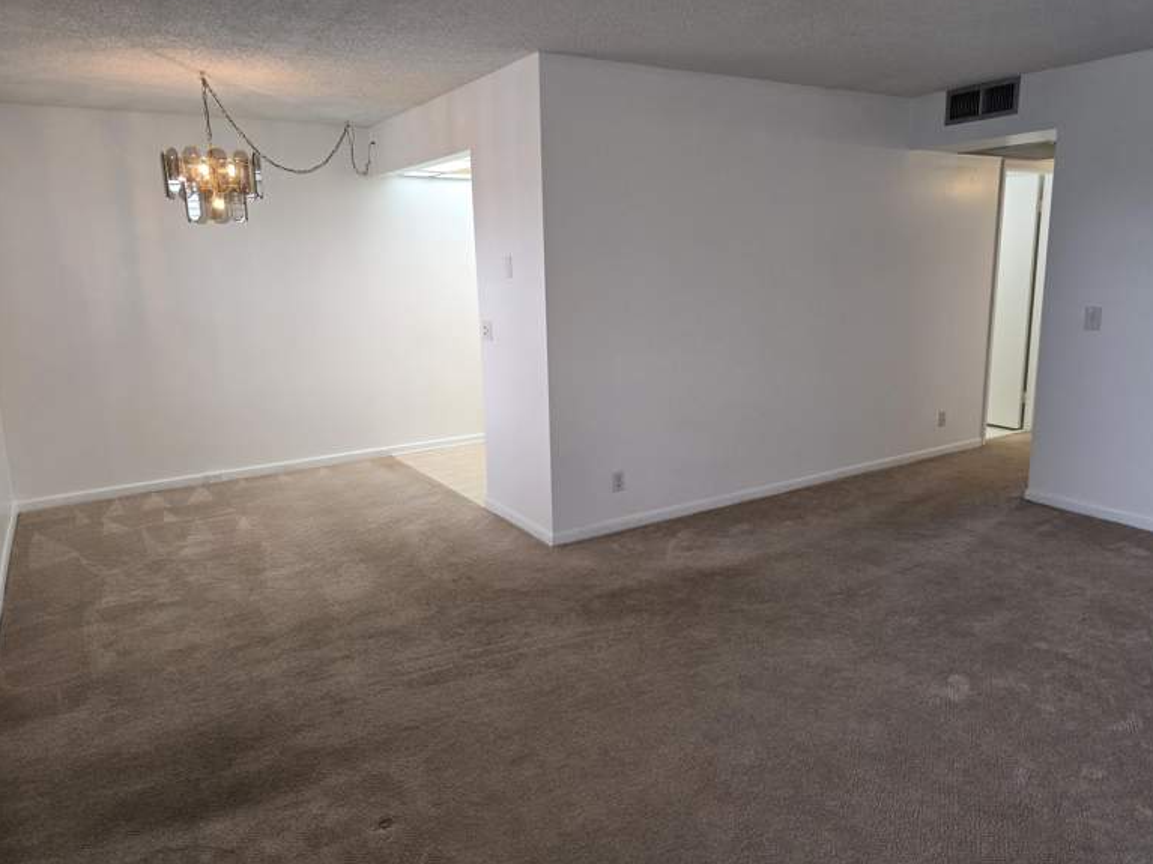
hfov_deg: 71.6
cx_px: 573
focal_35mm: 24
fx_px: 799
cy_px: 427
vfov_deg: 56.8
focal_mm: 6.3
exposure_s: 1/49.8
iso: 100
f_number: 1.7
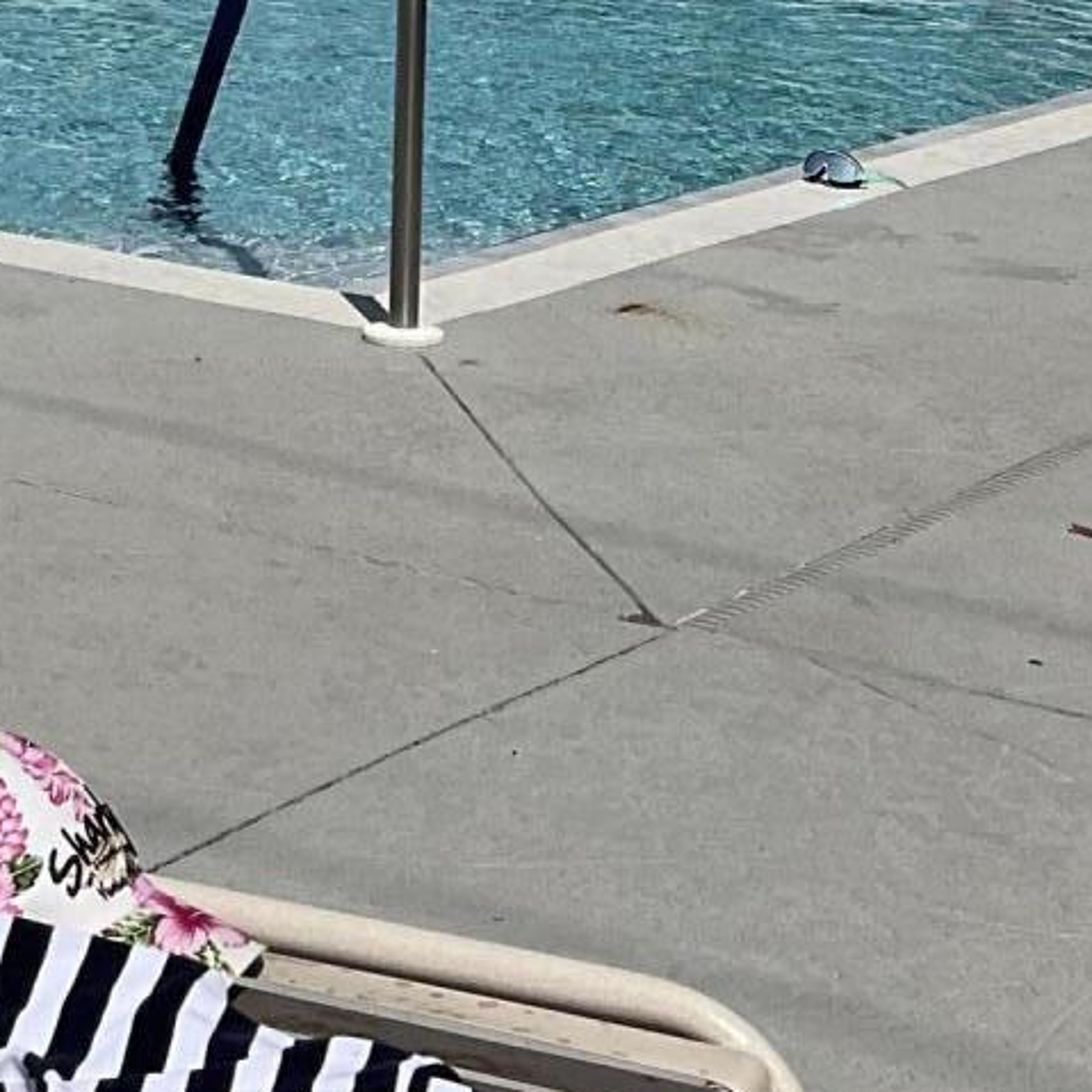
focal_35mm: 107
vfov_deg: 15.4
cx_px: 312
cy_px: -376
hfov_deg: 16.2
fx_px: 3819
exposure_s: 1/6536
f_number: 1.8
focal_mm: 3
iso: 16
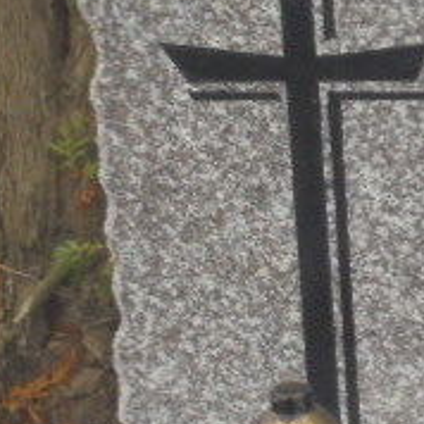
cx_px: 736
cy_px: 229
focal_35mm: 178
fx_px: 2467
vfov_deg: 9.8
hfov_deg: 9.4
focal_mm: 10.1
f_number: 5.2
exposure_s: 1/30
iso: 250
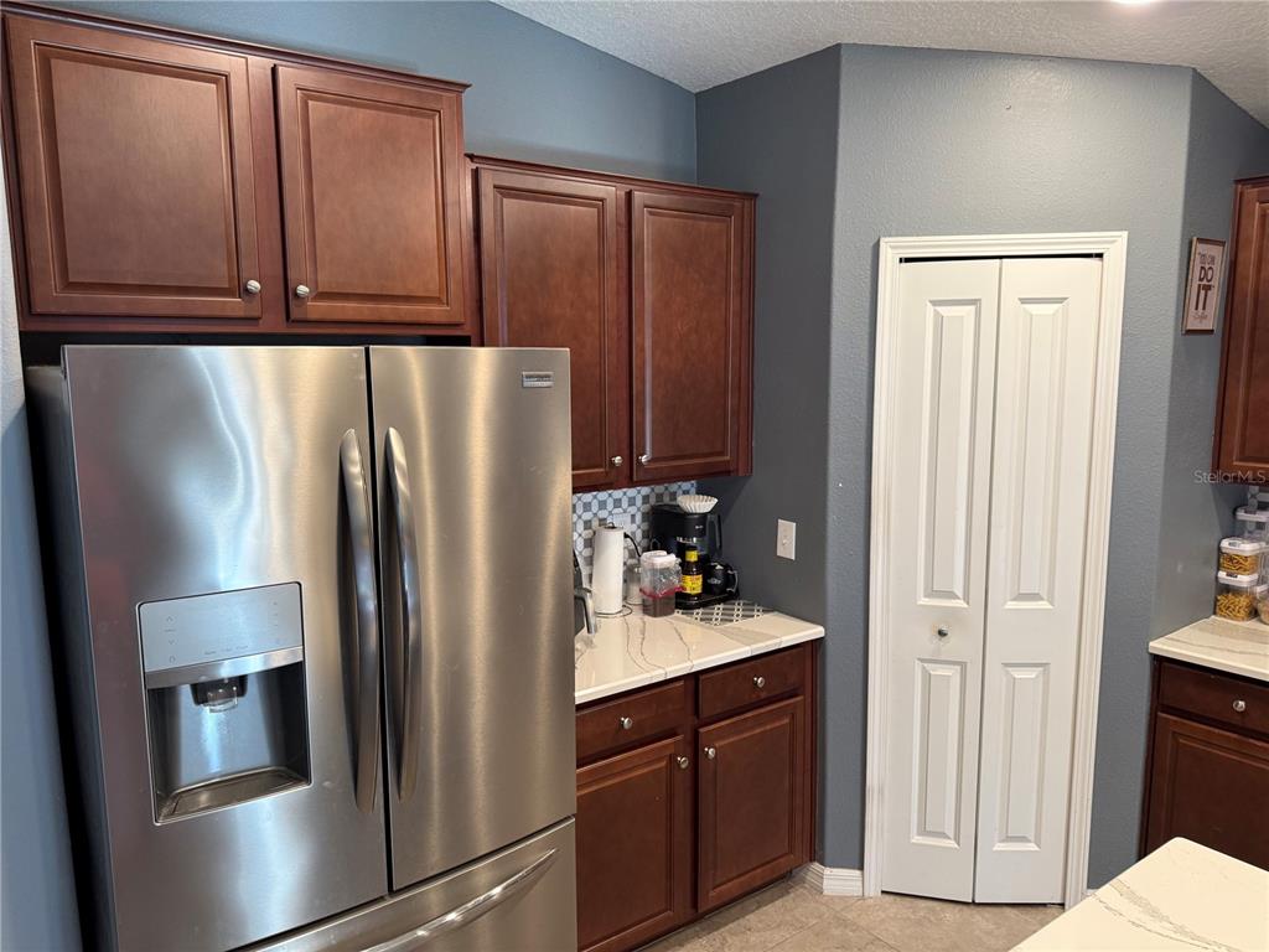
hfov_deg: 71.6
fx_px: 880
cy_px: 476
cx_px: 634
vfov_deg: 56.8
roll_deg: +0.5
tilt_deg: -7.2
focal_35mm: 24
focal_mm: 6.76
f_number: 1.78
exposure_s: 1/60
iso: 160
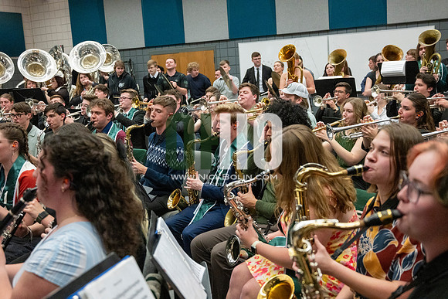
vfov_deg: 32.6
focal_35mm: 41
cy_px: 150
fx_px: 510
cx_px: 224
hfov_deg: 47.4
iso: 10000
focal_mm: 41
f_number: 4
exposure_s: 1/500
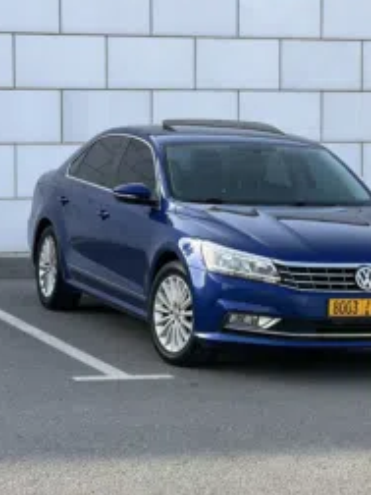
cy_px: 267
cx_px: 249
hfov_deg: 12.1
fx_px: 1743
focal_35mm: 122
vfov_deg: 16.1
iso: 32
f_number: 2.8
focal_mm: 9
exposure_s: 1/121
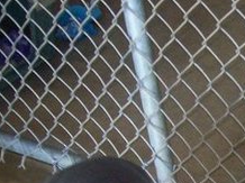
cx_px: 356
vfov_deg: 11.2
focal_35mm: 127
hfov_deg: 14.6
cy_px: 278
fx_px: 898
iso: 200
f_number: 2.7
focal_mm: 6
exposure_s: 1/64
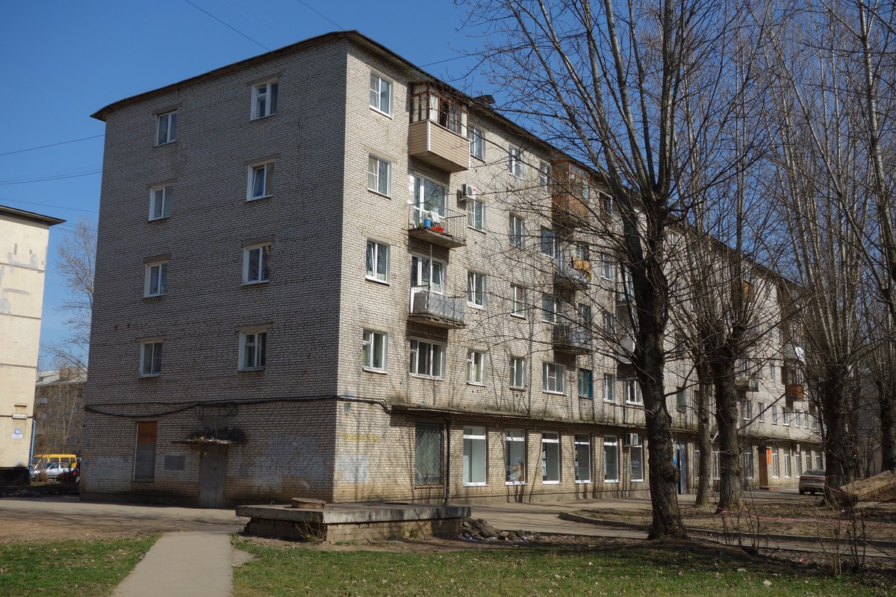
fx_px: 921
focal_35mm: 37
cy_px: 298
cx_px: 448
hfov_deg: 51.9
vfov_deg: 35.9
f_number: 5.6
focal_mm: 13.75
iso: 125
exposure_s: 1/640
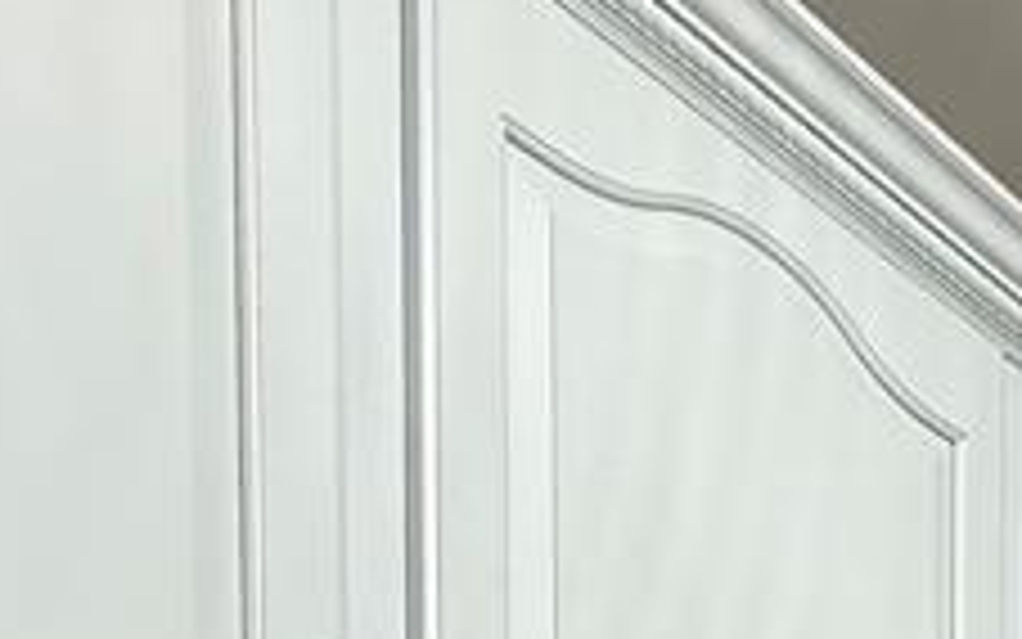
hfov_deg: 24.5
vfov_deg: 14.1
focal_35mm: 67
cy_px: 1494
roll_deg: -1.3
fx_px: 1867
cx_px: 1495
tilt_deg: -2.4
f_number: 2.2
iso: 160
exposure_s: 1/120
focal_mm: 2.22
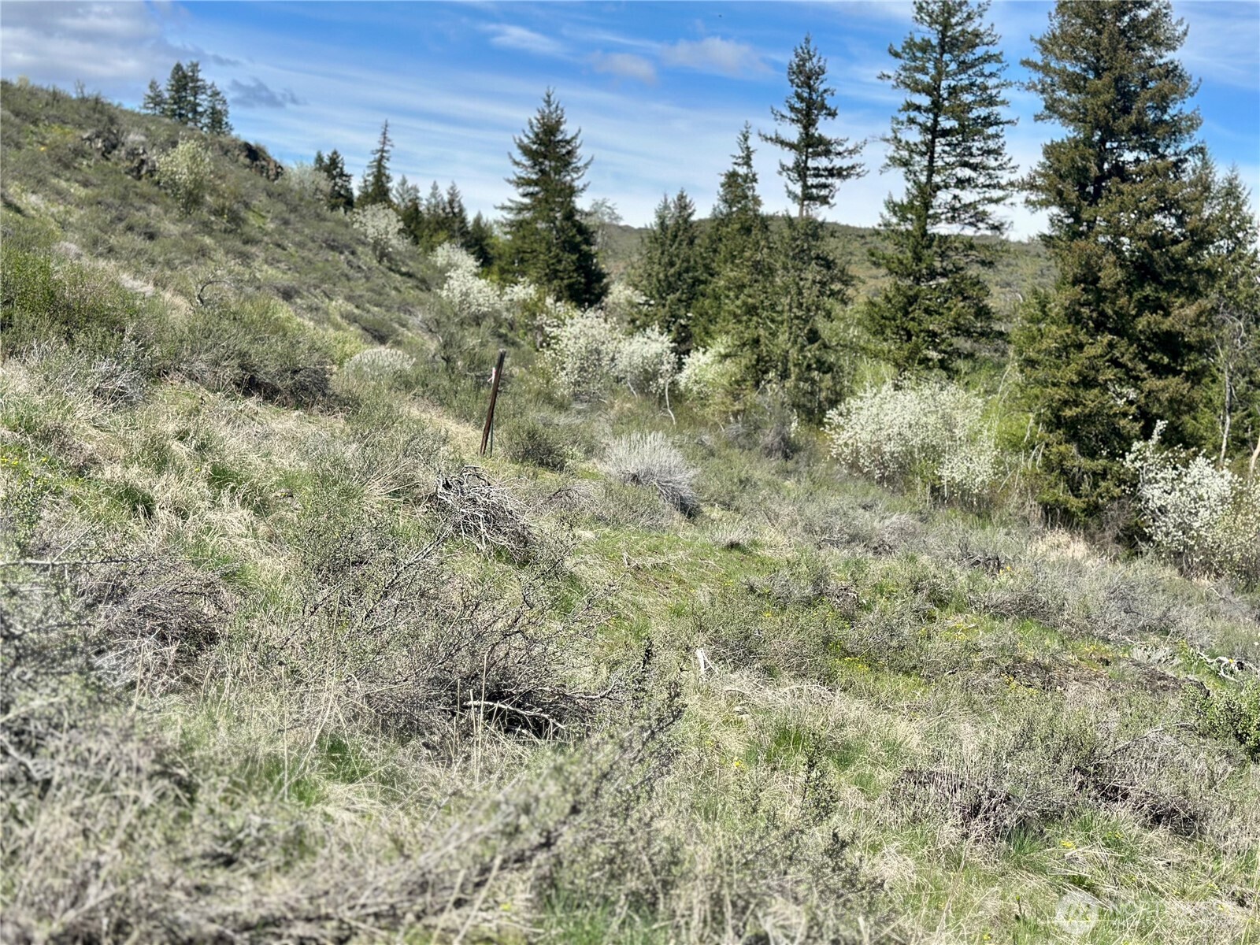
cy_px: 472
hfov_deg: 39.7
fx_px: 1747
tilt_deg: -3.4
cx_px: 630
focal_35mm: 48
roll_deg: -1.9
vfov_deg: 30.3
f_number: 1.78
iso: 80
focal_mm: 6.86
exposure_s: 1/4367
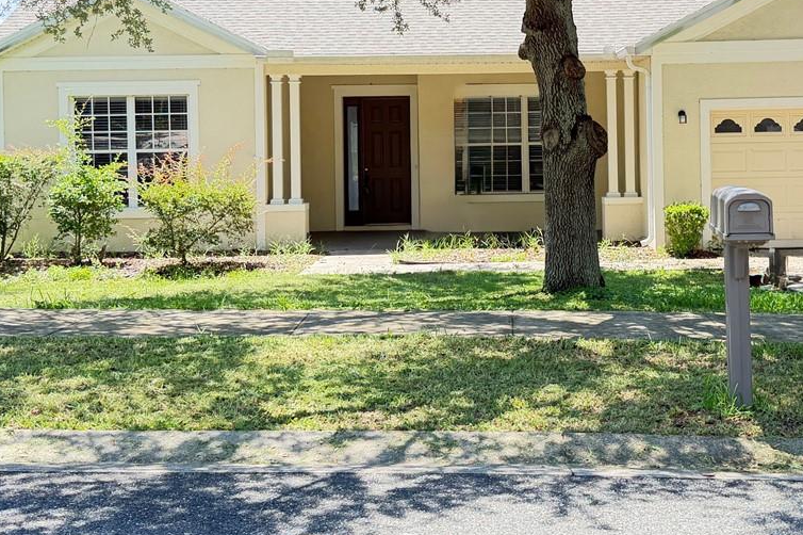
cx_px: 508
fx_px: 1182
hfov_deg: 37.3
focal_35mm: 53
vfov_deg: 25.2
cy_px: 129
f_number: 1.78
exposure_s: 1/488
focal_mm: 6.76
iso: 100
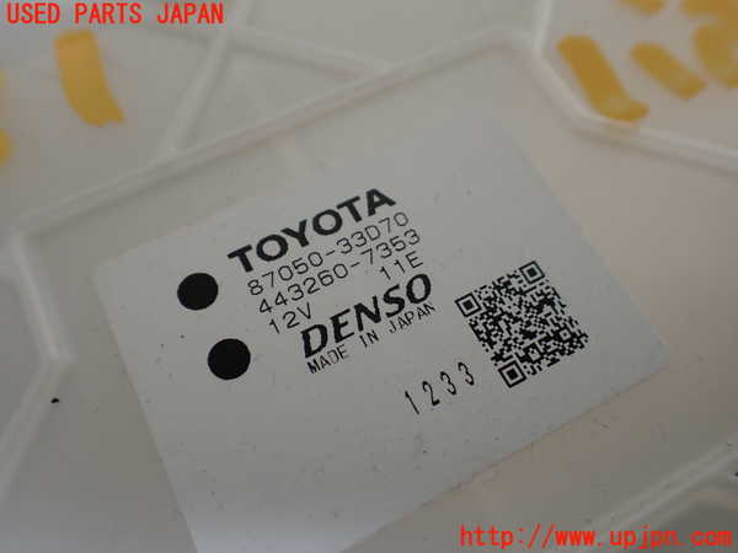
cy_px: 276
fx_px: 640
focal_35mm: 30
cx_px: 369
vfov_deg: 46.8
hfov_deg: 60.0
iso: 100
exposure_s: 1/160
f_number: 2.3
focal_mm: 5.4
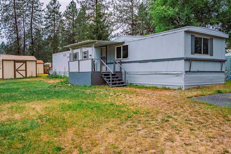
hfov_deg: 60.3
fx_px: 199
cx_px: 117
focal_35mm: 31
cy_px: 78
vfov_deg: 42.4
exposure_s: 1/8000
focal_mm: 29
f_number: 8
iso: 400
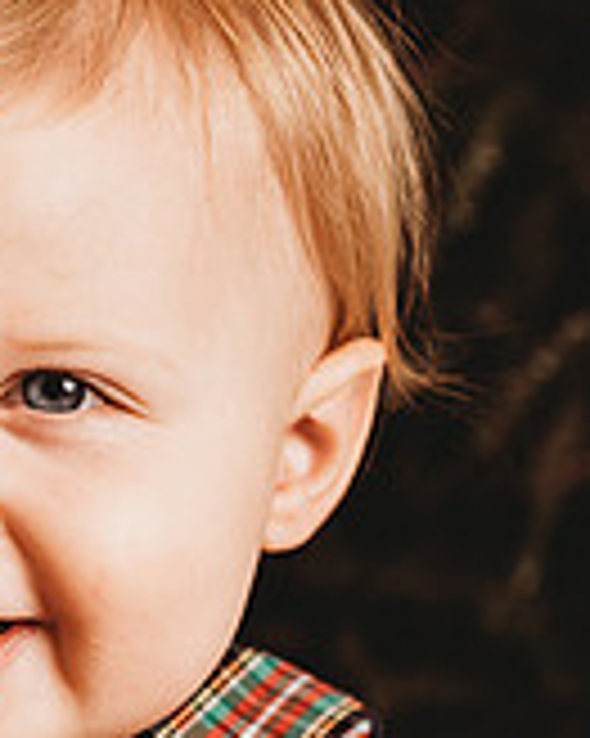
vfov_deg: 11.1
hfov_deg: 8.8
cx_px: -59
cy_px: 533
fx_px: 3780
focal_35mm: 173
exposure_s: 1/160
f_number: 4
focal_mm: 52
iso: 100
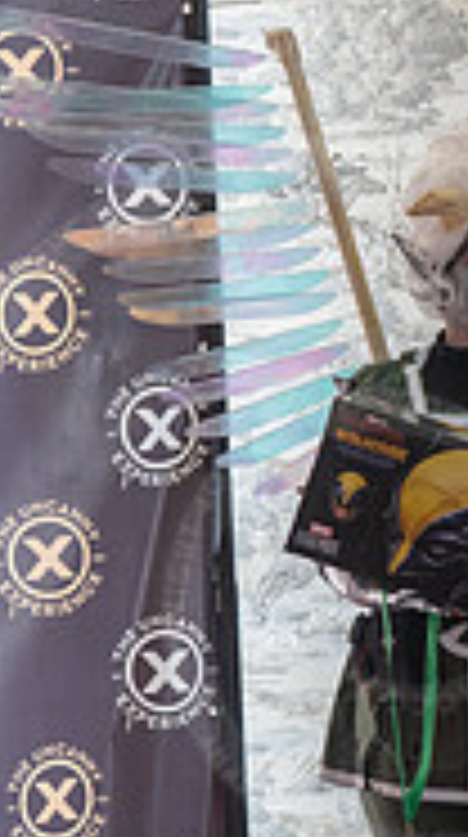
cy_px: 684
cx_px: 454
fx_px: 7313
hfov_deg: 3.7
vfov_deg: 6.5
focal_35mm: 330
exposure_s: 1/400
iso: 1250
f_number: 2.8
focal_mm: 87
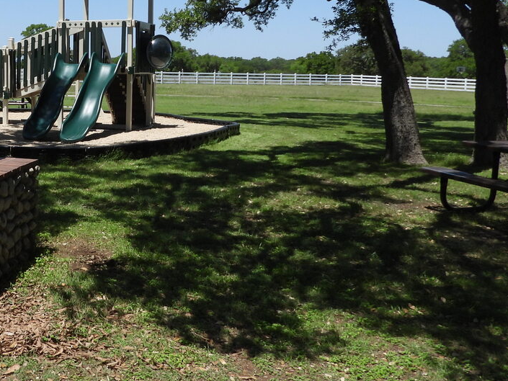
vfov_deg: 29.4
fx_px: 719
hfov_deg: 35.8
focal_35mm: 49
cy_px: 117
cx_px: 22
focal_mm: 4.3
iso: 100
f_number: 3.2
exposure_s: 1/1600
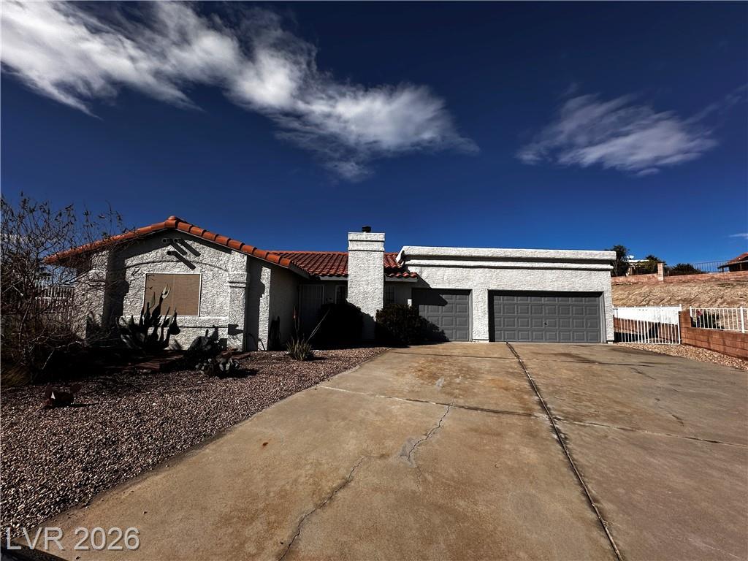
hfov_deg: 102.1
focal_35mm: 14
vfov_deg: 85.7
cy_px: 280
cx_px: 374
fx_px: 303
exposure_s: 1/3300
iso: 50
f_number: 2.2
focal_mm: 2.22
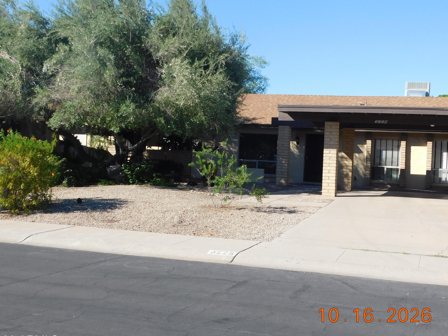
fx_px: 582
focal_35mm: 45
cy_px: 149
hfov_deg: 41.9
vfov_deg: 32.2
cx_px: 268
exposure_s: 1/800
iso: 125
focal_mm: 6.3
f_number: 3.5
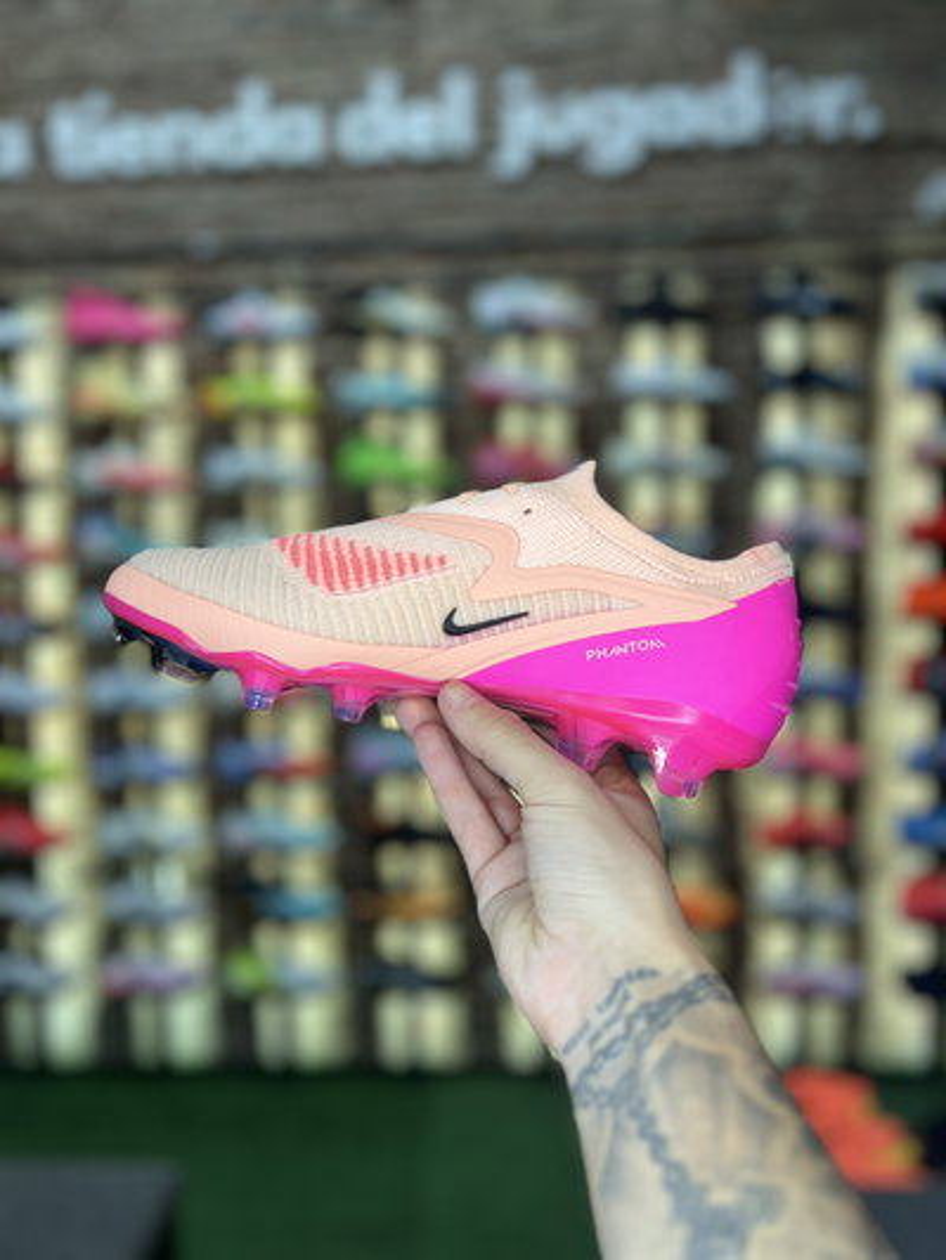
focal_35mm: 26
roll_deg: +0.8
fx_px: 947
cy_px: 630
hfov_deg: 53.1
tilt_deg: -3.2
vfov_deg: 67.3
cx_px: 473
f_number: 1.5
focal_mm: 5.7
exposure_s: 1/121
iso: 64
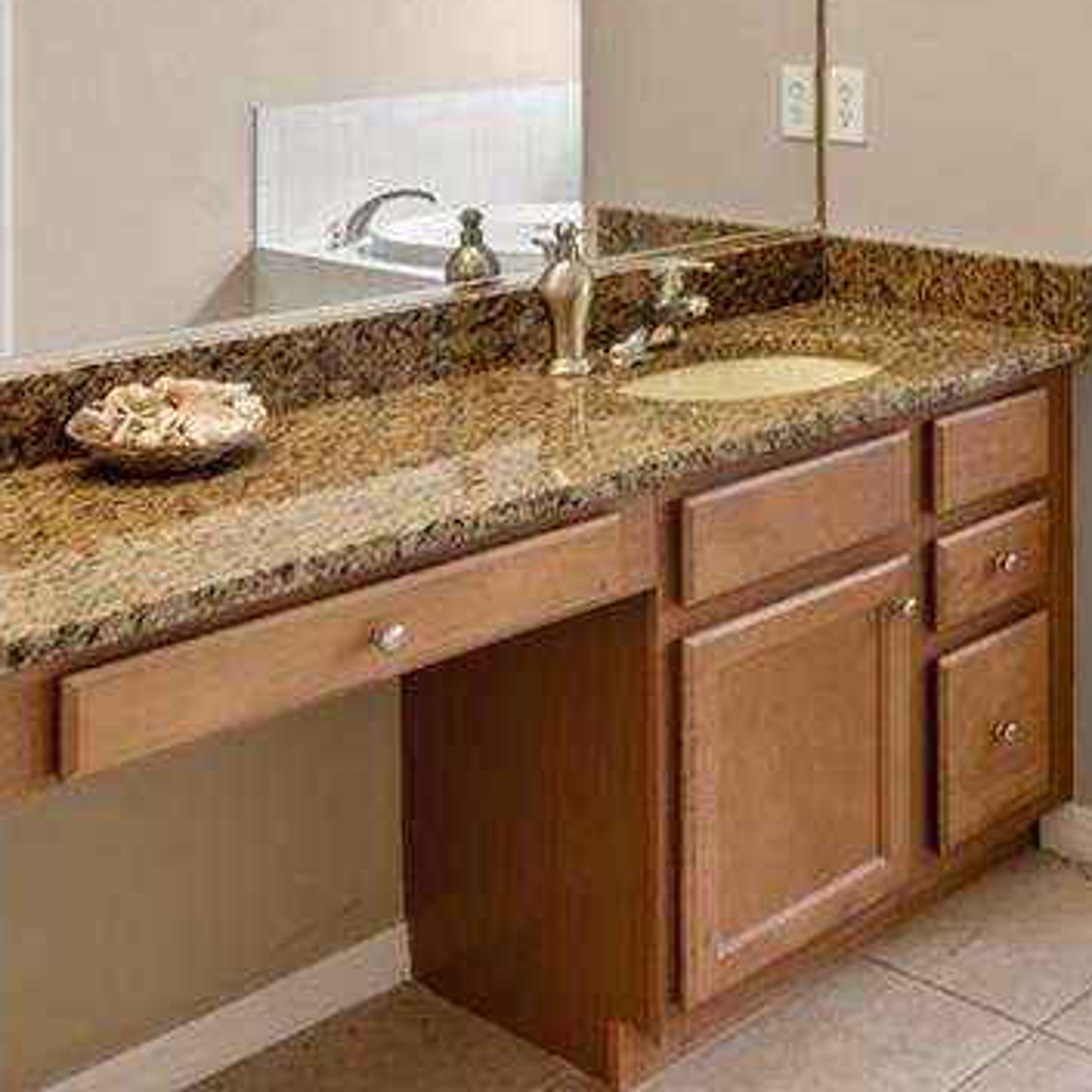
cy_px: -5
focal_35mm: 54
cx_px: 1160
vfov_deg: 29.5
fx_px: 1927
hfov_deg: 29.0
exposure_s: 1/2
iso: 160
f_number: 11
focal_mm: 14
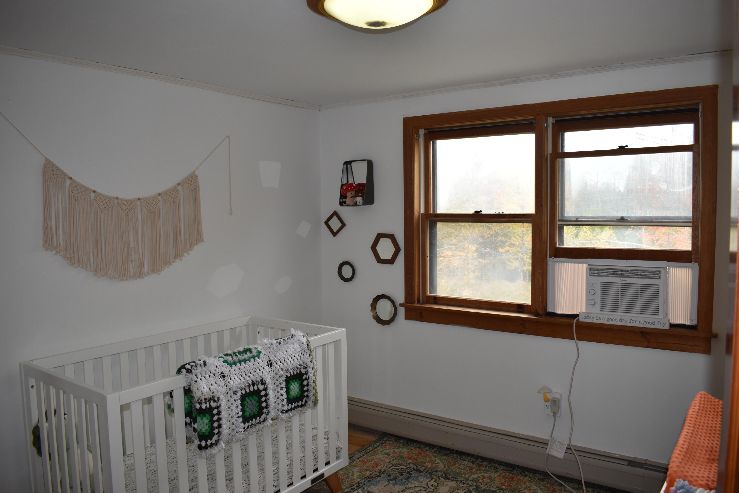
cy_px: 246
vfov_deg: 47.9
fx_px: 554
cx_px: 370
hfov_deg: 67.4
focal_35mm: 27
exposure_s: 1/200
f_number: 5
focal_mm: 18
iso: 320
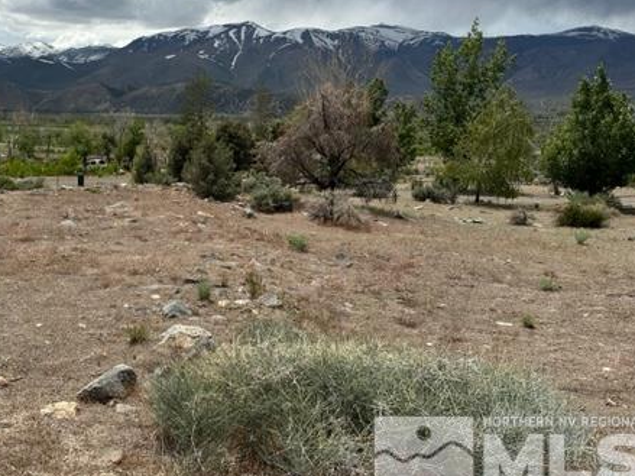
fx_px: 642
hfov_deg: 51.3
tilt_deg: -4.3
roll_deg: +0.1
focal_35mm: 35
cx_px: 192
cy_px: 148
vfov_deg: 40.0
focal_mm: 6.86
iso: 80
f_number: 1.78
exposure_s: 1/7576
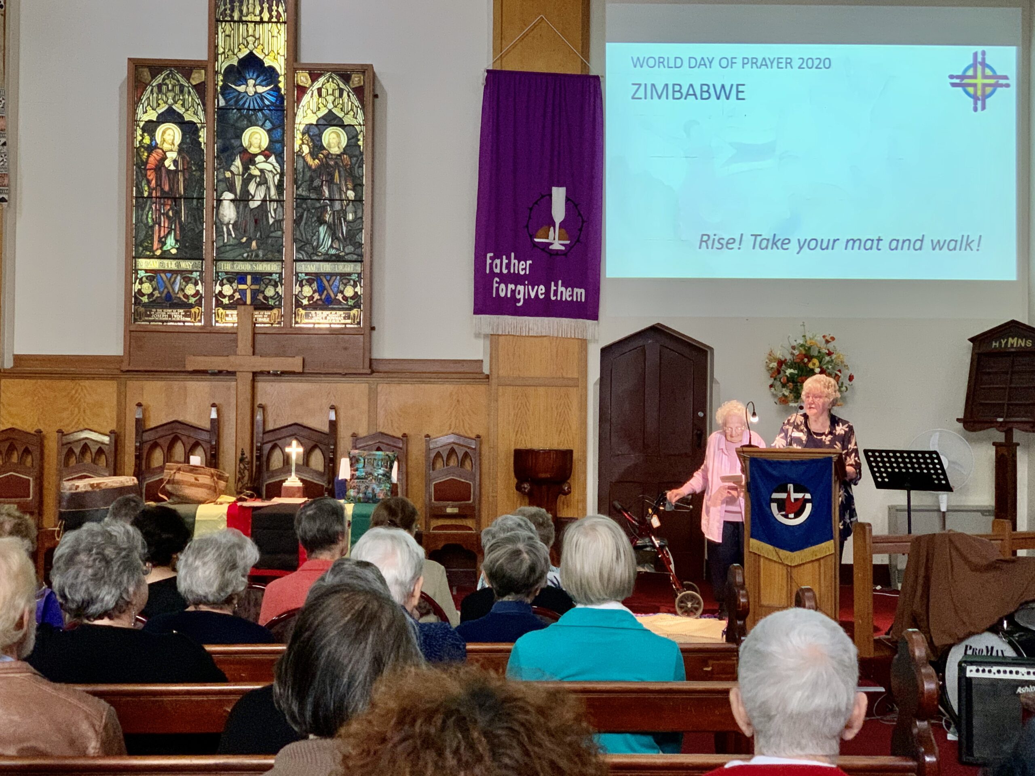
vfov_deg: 28.0
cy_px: 388
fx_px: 1555
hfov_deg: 36.8
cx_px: 518
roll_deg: +0.9
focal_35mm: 52
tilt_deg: +1.9
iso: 400
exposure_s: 1/60
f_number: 2.4
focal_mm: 6
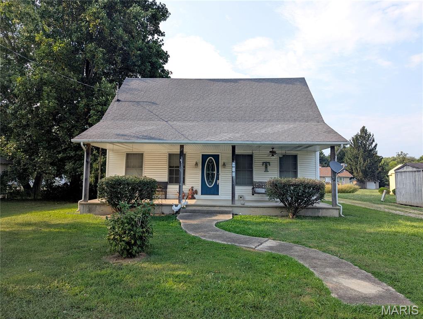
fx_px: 294
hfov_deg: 71.5
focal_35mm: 24
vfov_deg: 56.9
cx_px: 212
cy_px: 160
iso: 30
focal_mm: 6.81
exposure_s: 1/572
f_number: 1.85
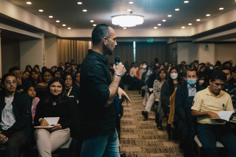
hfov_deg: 43.6
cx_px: 121
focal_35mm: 45
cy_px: 77
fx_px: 295
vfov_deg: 29.9
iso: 1000
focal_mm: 43.9
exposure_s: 1/100
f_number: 2.8
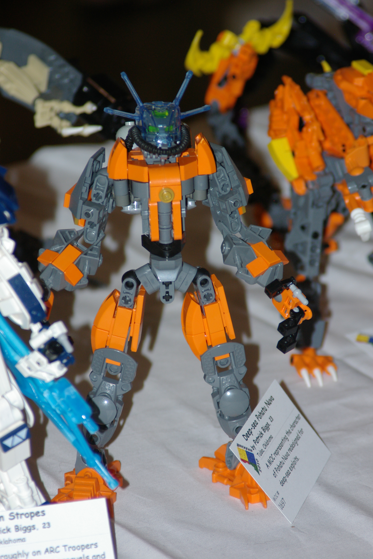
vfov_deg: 6.9
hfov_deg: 4.6
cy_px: 280
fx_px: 4658
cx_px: 186
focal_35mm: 300
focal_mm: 200
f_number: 5.6
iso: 400
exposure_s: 1/150
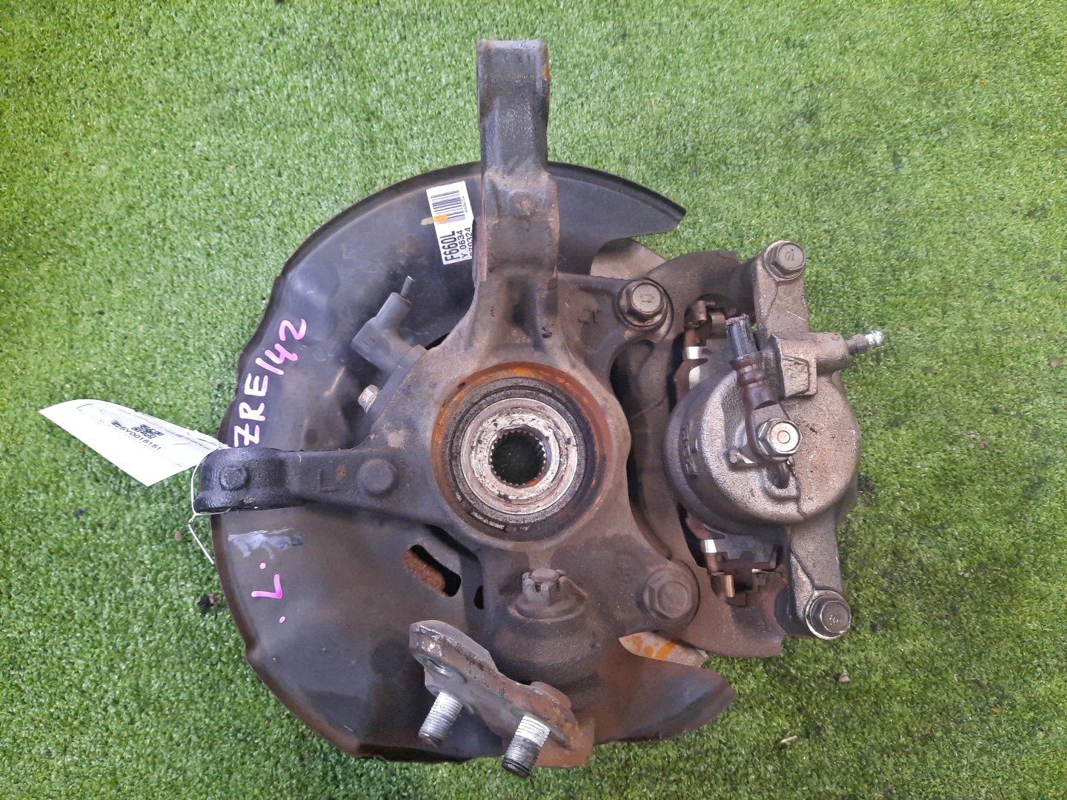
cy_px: 400
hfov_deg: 69.4
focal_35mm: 25
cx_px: 534
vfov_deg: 54.9
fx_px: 771
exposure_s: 1/25
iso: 449
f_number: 2
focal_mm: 4.6
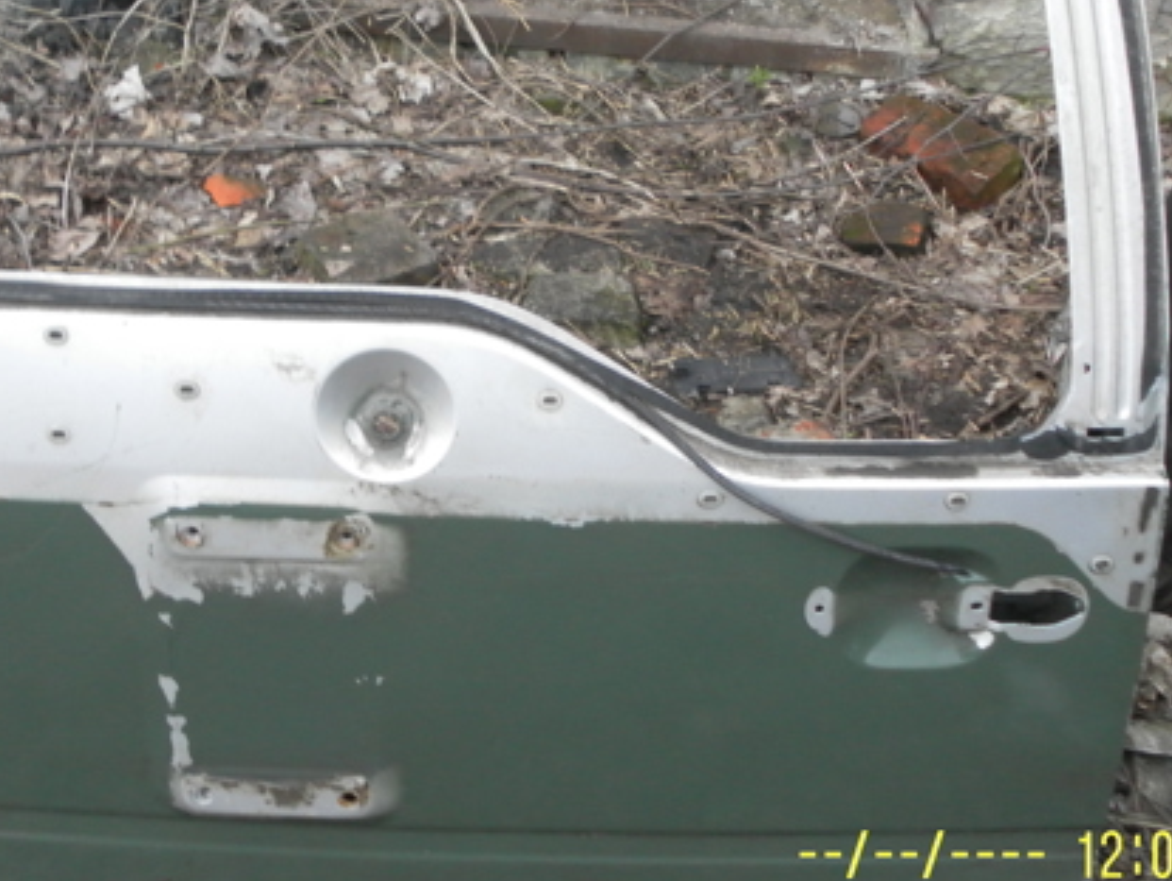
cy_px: 326
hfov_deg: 37.3
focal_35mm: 51
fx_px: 1728
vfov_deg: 28.5
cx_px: 461
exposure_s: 1/50
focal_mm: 5.8
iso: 200
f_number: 3.5
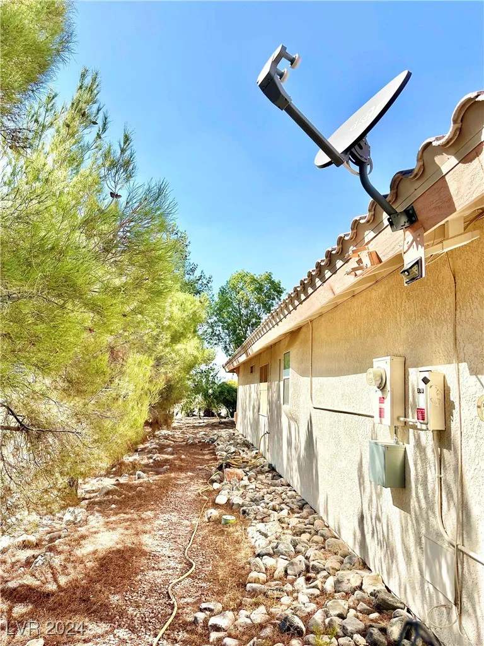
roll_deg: -3.4
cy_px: 323
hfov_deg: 56.8
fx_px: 447
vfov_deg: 71.6
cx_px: 242
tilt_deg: +9.9
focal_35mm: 24
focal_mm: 6.86
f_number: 1.78
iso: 80
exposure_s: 1/3861
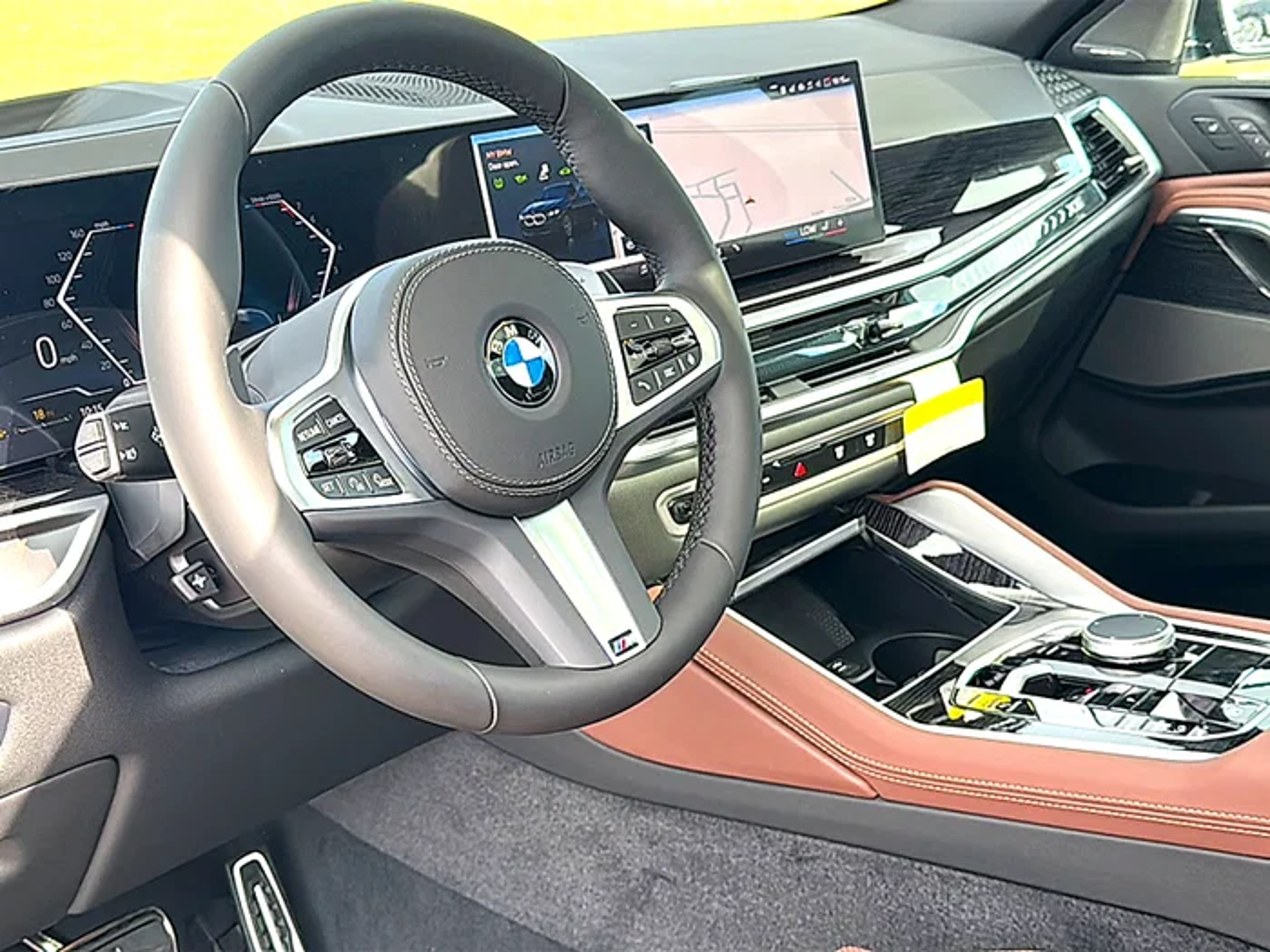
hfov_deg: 50.1
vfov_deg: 38.7
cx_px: 635
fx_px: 1357
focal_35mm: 37
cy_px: 476
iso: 125
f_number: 1.78
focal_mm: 6.86
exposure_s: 1/362
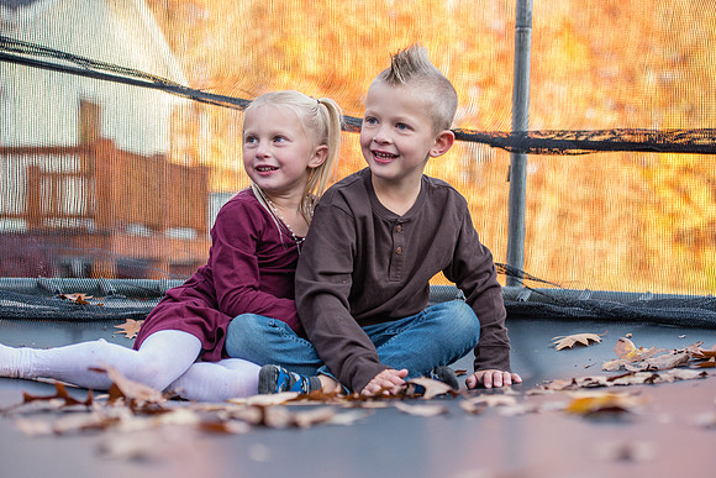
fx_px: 1566
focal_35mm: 79
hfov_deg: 25.7
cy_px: 265
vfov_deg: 17.3
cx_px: 399
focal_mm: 70
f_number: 3.5
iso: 800
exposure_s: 1/250
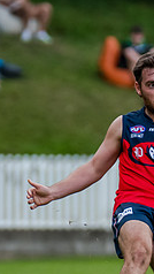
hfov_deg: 1.0
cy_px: 194
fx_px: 8865
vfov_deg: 1.8
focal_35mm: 1222
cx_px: 190
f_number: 4
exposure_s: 1/1600
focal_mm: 290
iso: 900
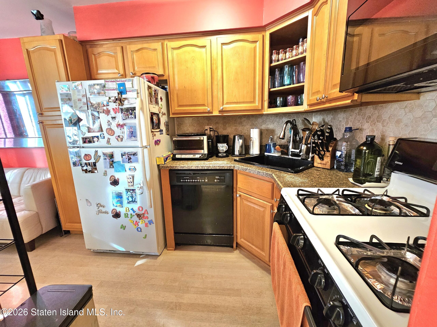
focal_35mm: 13
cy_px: 164
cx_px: 218
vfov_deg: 89.9
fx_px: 164
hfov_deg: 106.2
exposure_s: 1/60.2
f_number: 2.2
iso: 320
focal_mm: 2.2
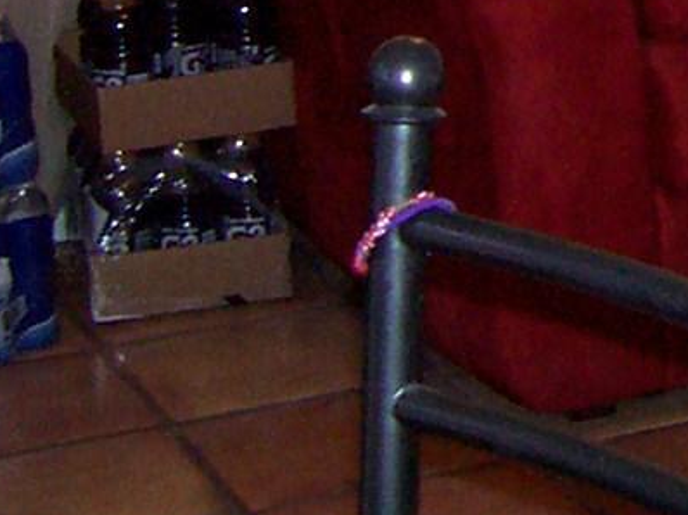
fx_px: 3913
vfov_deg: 7.2
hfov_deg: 9.2
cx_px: 1558
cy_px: -629
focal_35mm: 197
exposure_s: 1/112
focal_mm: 5.6
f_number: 2.7
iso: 140
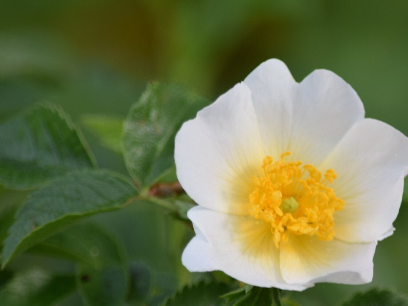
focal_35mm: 625
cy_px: 180
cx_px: 254
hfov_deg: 3.2
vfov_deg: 2.4
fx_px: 7367
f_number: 5.6
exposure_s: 1/100
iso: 100
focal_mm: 300
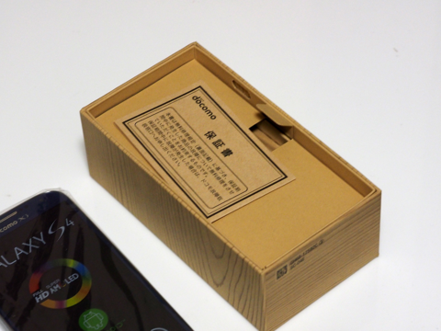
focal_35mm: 120
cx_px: 220
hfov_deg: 16.4
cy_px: 166
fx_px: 1529
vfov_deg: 12.3
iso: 1600
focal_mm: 60
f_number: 6.3
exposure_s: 1/15
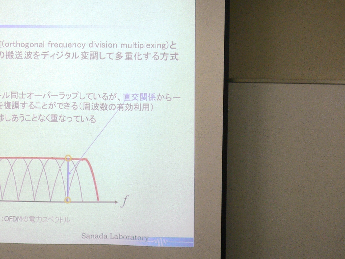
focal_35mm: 136
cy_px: 141
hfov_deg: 14.5
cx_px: 144
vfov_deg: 10.9
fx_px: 1356
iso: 100
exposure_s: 1/30
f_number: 4.2
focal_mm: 12.3
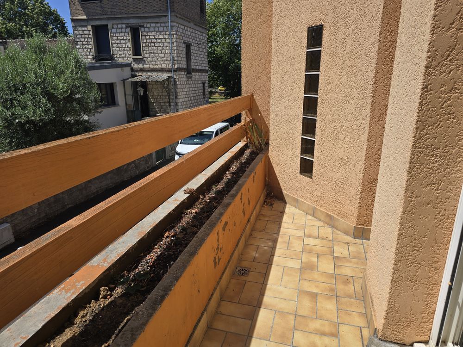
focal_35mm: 23
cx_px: 232
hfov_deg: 73.9
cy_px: 174
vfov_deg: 58.9
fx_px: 308
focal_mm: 6.3
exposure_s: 1/1255
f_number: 1.7
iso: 12
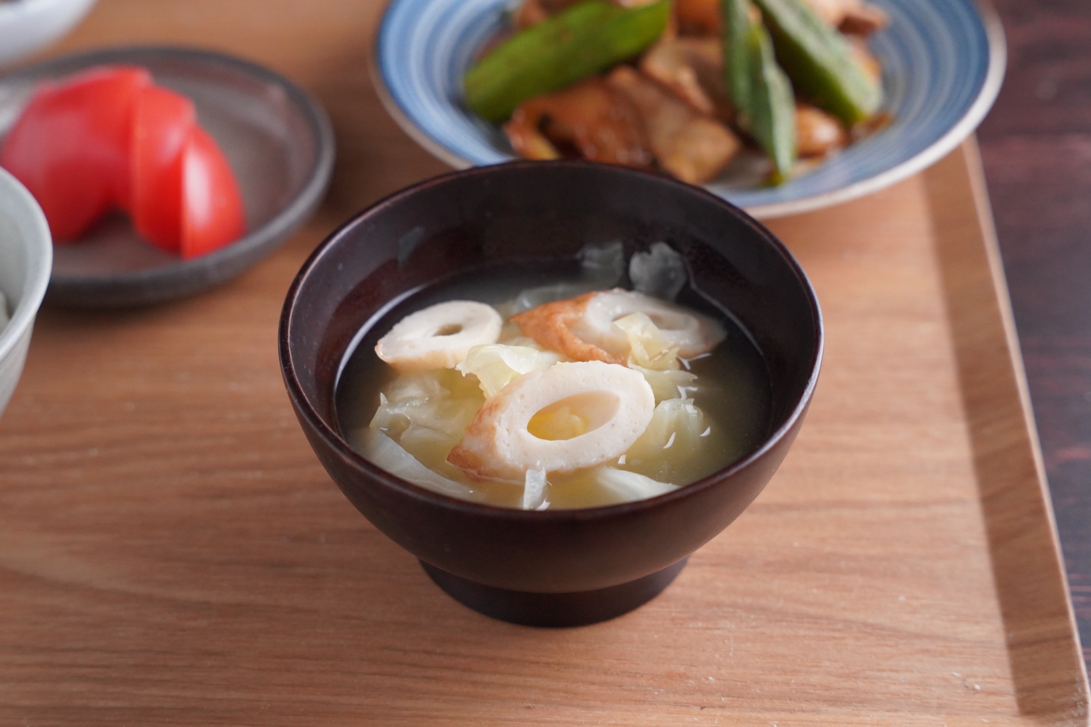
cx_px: 546
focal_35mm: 70
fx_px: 2121
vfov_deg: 19.5
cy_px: 364
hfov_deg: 28.8
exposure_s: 1/250
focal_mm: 70
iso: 6400
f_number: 6.3
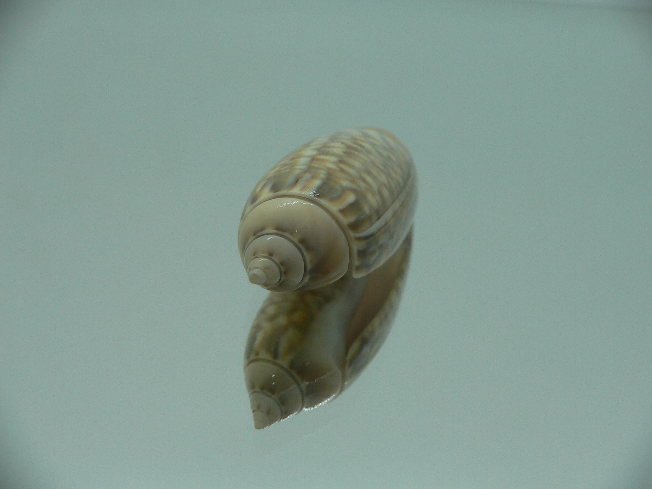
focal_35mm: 35
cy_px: 244
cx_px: 326
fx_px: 659
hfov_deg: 52.6
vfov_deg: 40.7
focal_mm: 4.6
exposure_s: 1/60
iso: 80
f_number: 2.8
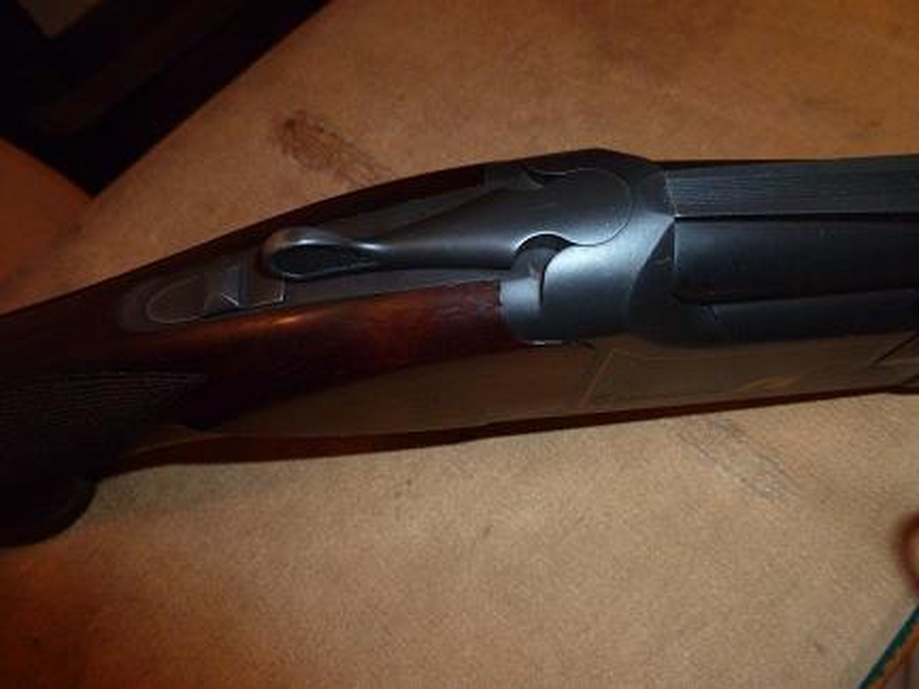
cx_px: 460
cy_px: 344
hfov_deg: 63.4
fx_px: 743
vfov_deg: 49.7
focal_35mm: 28
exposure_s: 1/30
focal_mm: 5
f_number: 3.3
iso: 400
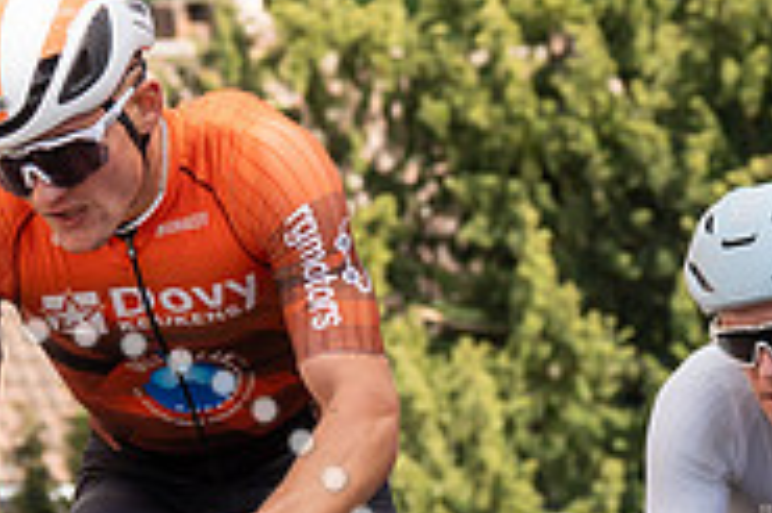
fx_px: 7777
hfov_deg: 5.7
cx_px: 330
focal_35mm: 363
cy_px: -26
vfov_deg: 3.8
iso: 320
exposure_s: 1/1000
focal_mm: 70
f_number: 5
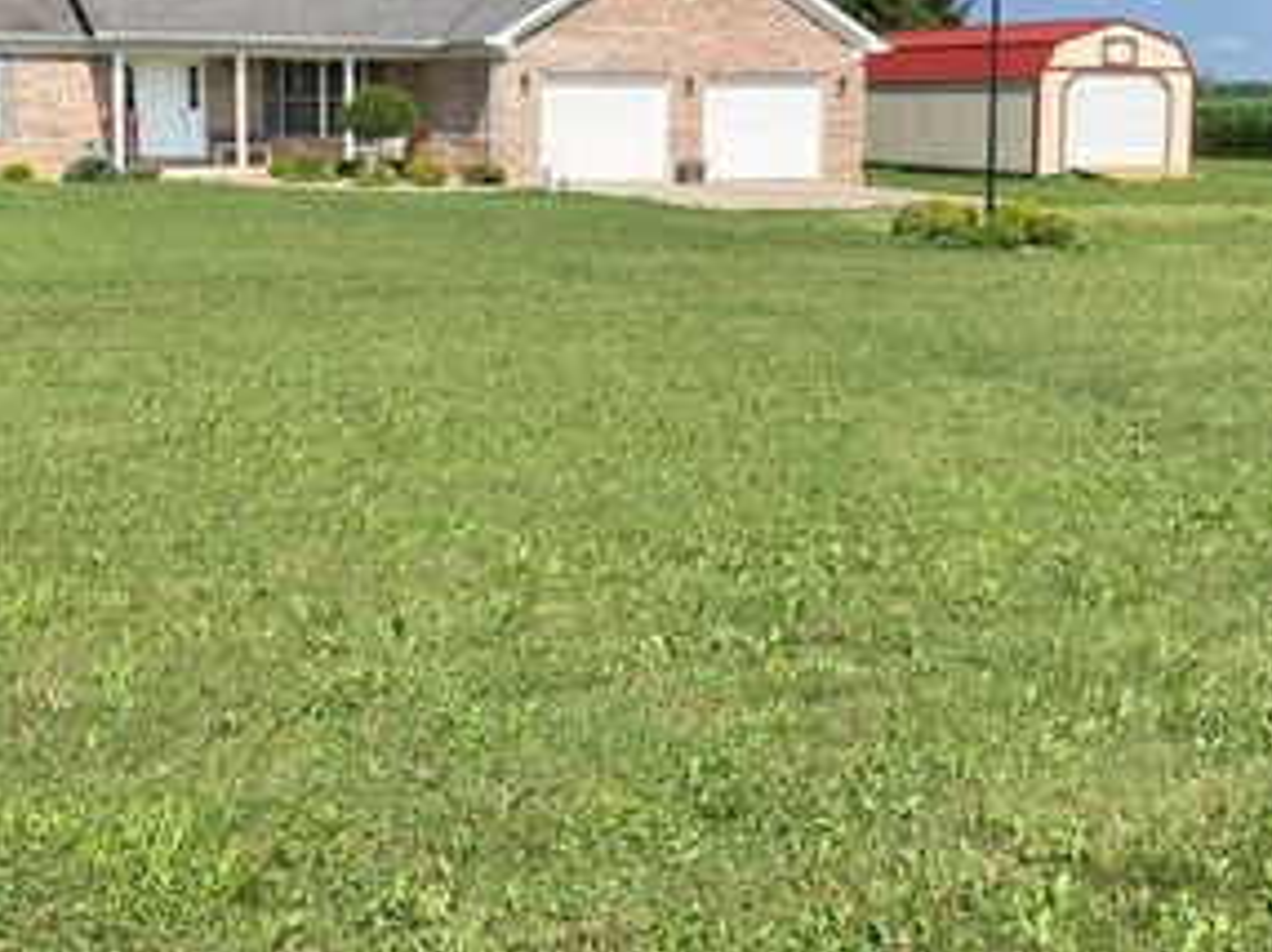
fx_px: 1799
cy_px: 296
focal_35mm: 49
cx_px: 529
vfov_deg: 29.4
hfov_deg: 38.8
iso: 20
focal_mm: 3.99
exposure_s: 1/1567
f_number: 1.8
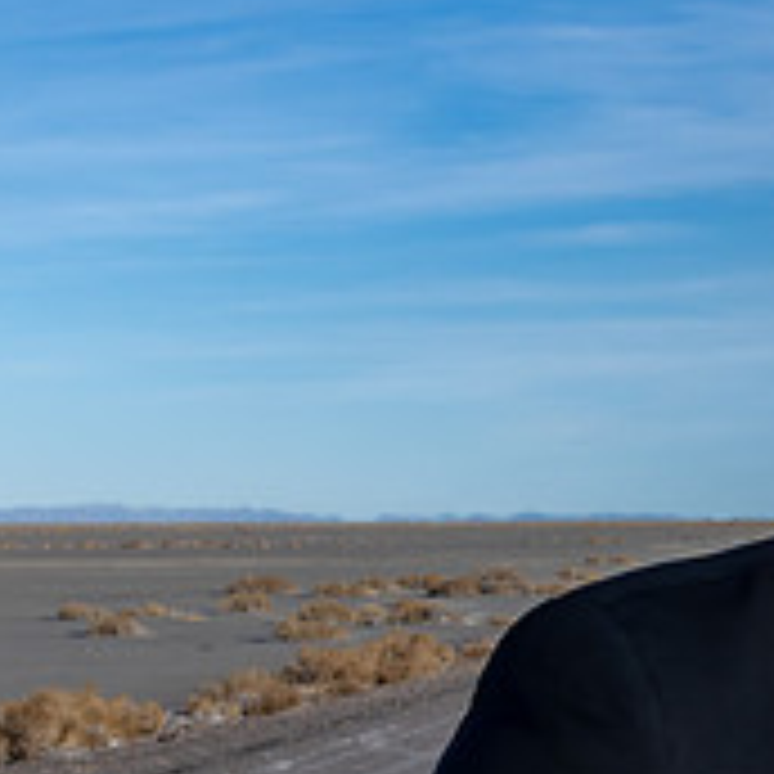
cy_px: 729
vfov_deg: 12.7
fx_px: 3440
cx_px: 866
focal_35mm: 136
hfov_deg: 12.6
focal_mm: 35
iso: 200
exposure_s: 1/400
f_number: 9
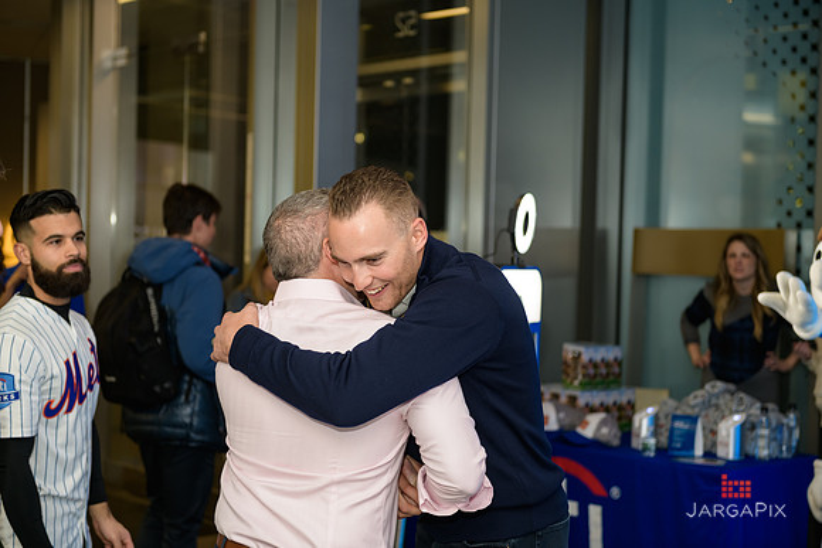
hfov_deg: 32.4
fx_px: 1416
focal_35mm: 62
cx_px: 411
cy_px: 274
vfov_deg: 21.9
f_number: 3.2
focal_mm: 62
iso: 400
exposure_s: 1/125
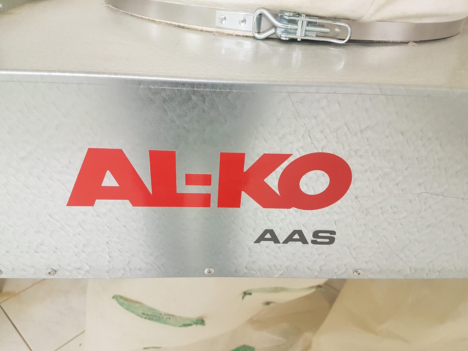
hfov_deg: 67.3
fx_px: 352
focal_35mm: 26
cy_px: 176
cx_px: 234
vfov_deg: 53.1
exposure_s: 1/33
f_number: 1.7
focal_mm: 4.2
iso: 200
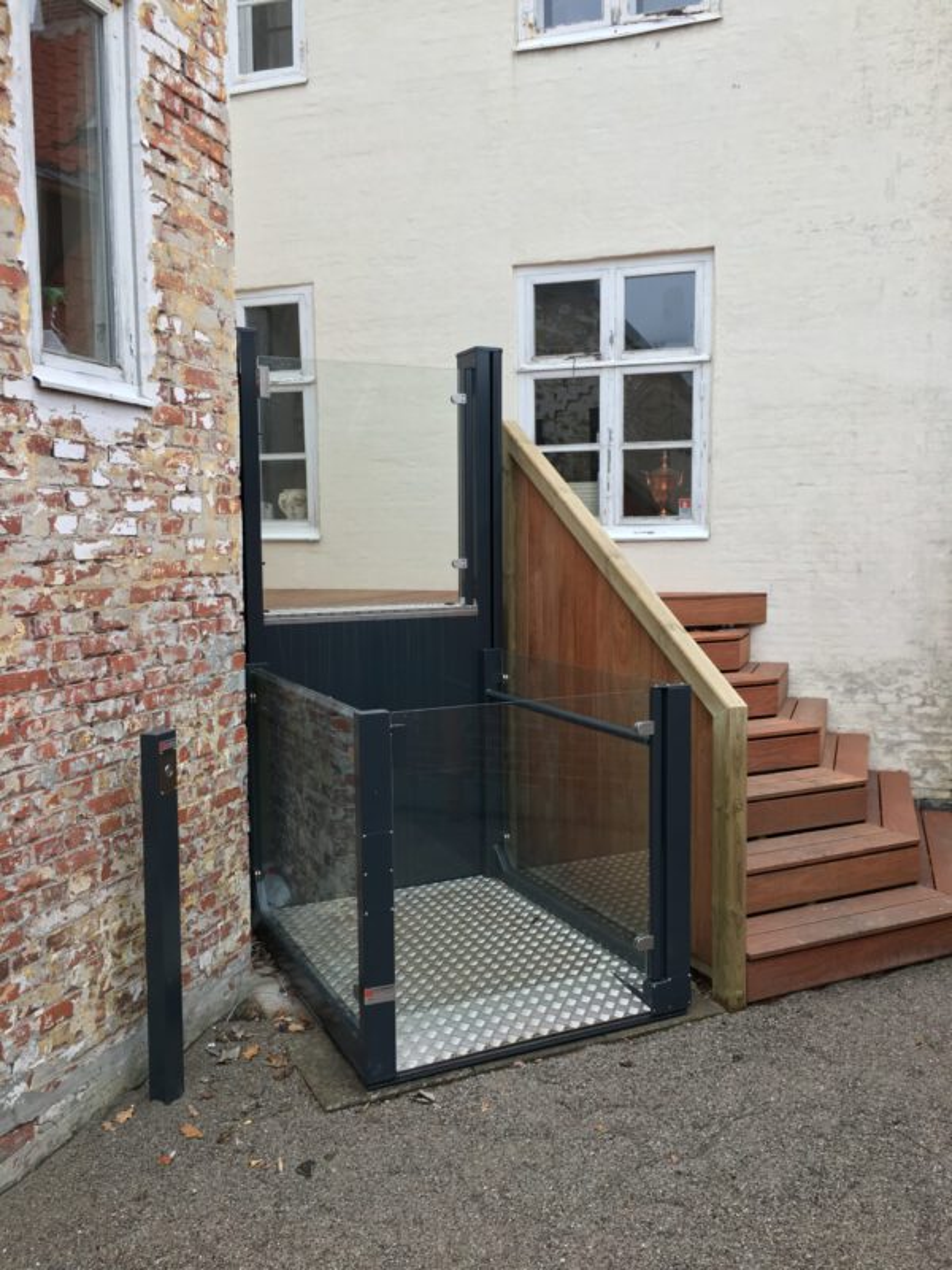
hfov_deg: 48.2
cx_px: 476
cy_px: 635
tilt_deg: -4.8
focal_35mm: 29
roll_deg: +1.6
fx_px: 1063
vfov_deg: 61.7
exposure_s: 1/100
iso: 25
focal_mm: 4.15
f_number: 2.2
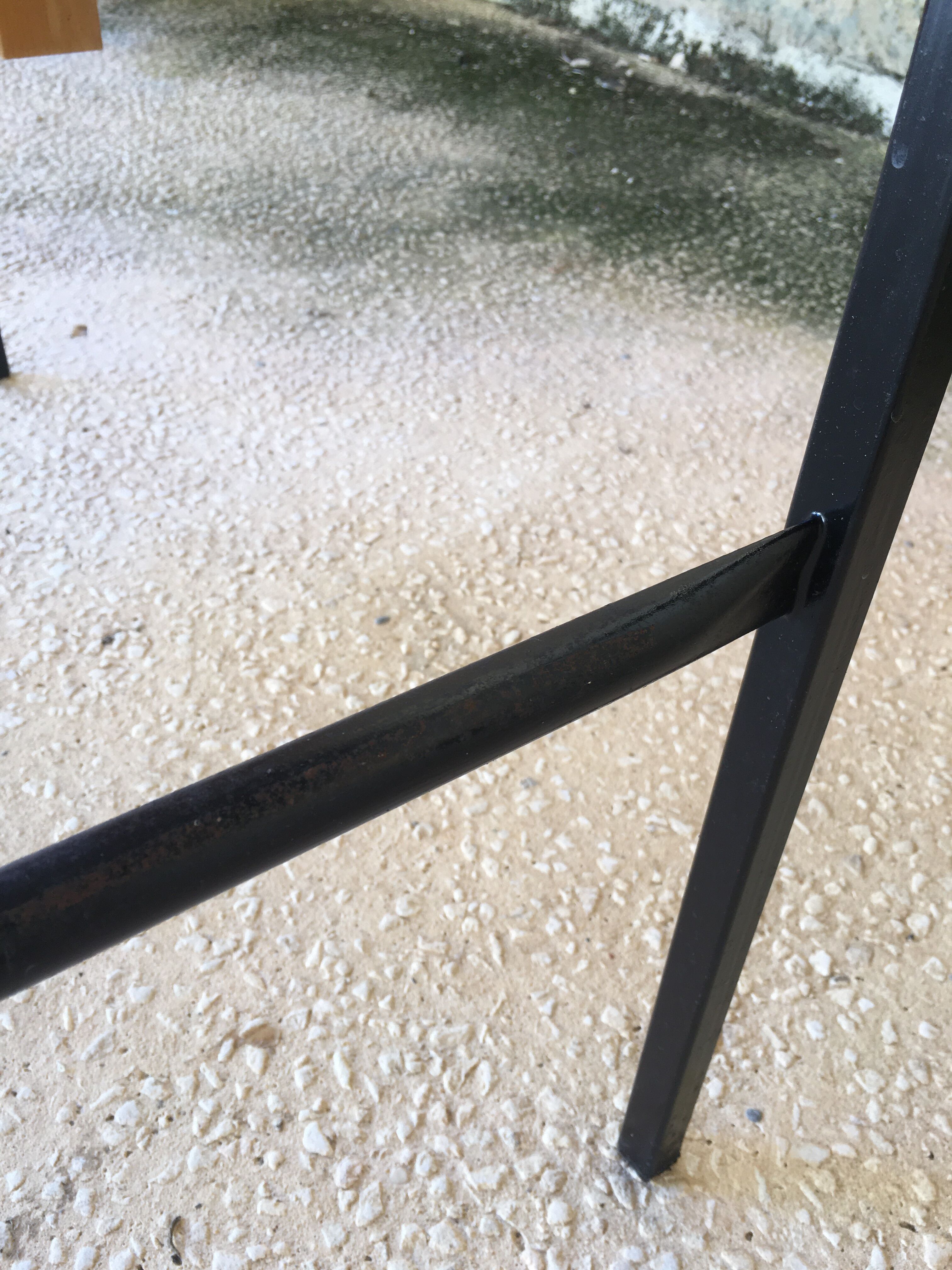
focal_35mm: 29
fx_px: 1063
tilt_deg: -40.3
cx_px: 476
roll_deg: -5.1
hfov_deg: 48.2
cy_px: 635
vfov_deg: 61.7
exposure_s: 1/50
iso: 32
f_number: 2.2
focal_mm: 4.15
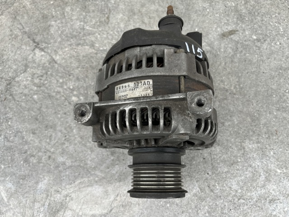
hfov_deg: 67.3
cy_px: 108
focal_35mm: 26
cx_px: 144
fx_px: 217
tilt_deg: -72.3
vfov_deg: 53.0
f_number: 1.6
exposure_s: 1/121
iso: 40
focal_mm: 5.1
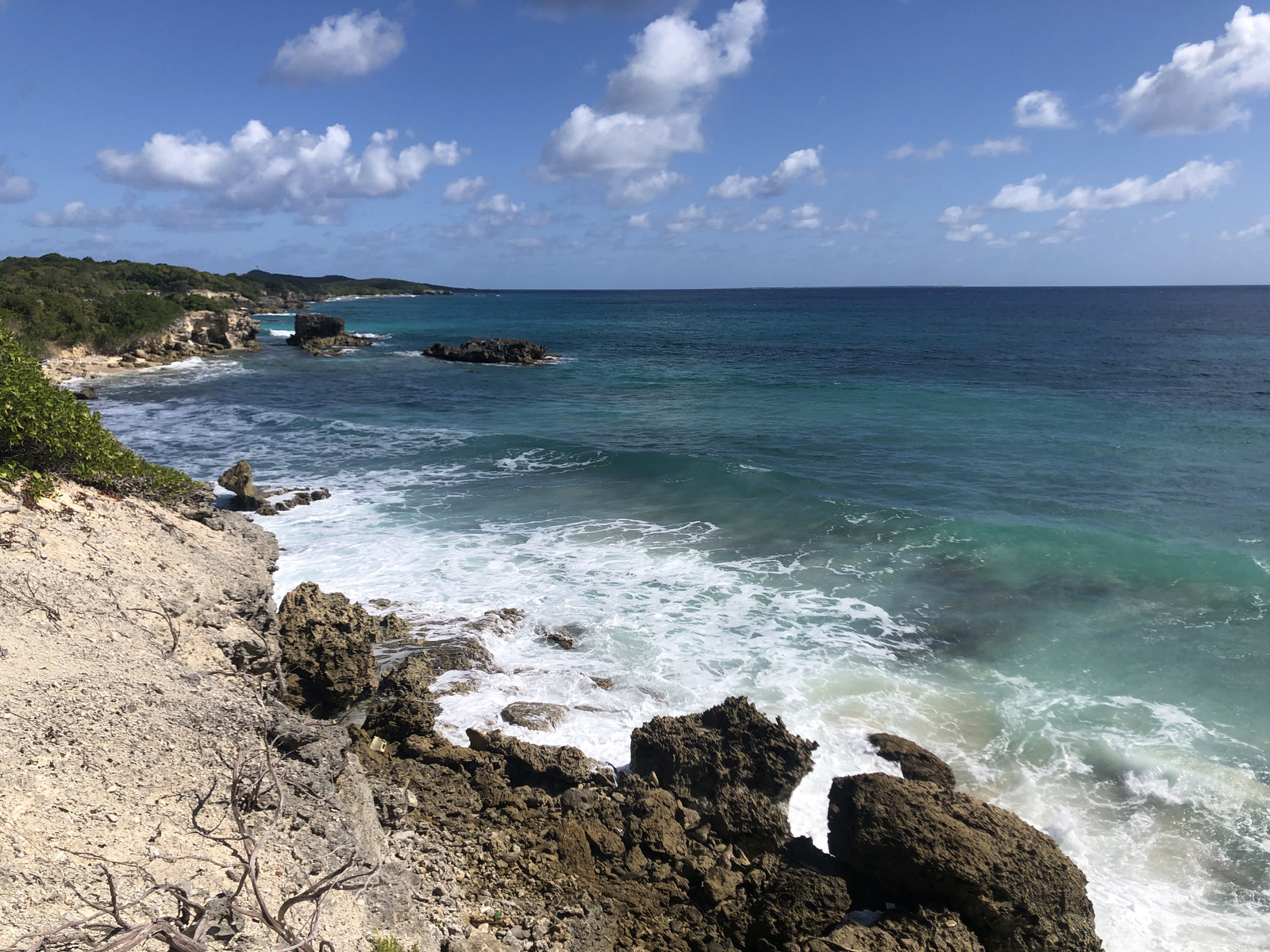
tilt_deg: -10.9
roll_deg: +1.1
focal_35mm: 28
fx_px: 1027
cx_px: 635
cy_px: 476
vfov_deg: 49.7
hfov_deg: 63.4
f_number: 1.8
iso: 20
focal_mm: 4
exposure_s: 1/4000
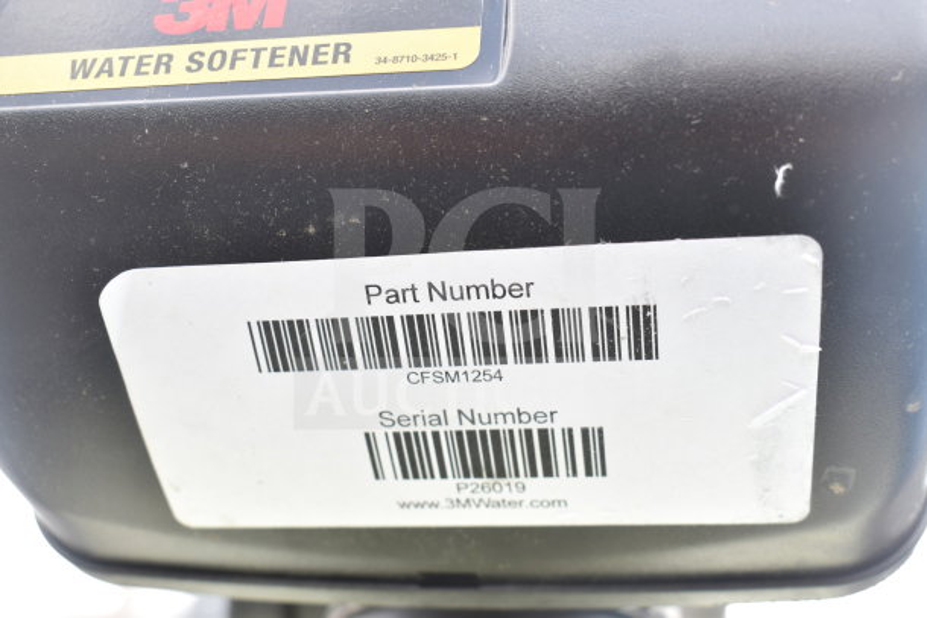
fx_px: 1198
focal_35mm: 46
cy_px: 309
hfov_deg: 42.3
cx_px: 464
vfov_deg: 29.0
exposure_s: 1/100
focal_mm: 31
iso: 200
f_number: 5
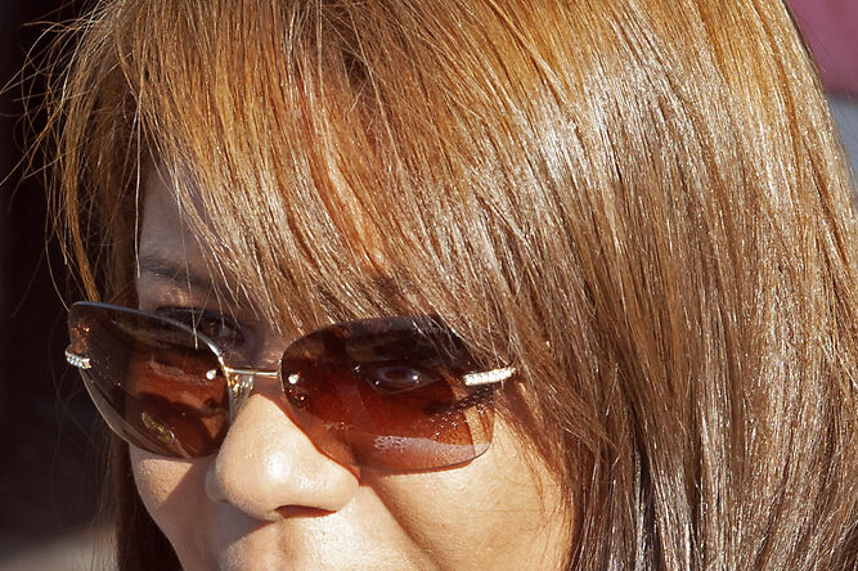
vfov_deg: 5.4
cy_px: 523
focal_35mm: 252
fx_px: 6003
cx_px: 156
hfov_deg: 8.2
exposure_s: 1/250
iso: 200
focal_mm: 70
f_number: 8
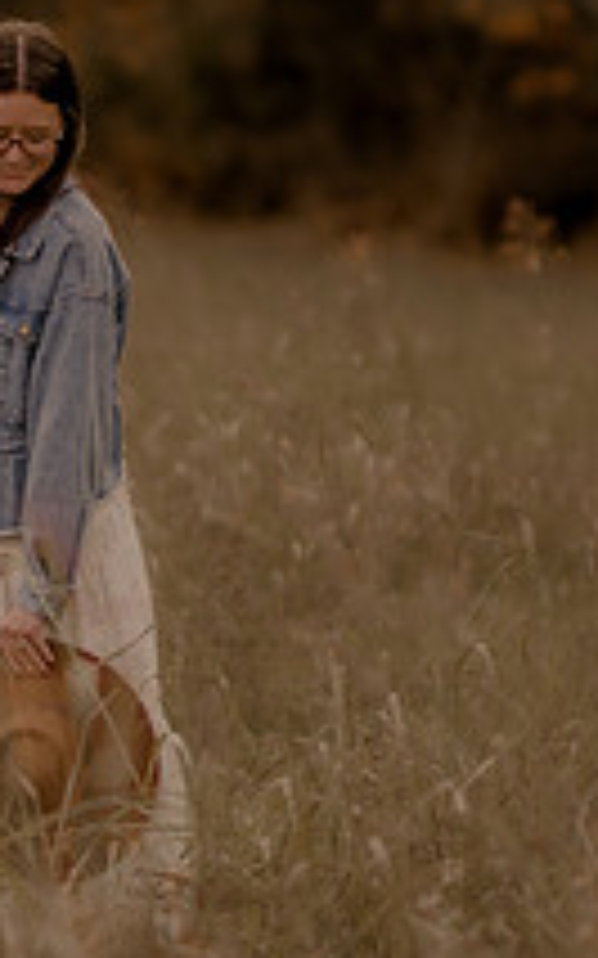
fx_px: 9185
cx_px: 40
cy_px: 337
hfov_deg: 3.7
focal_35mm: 352
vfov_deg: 6.0
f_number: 1.4
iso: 200
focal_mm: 85
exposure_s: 1/3200
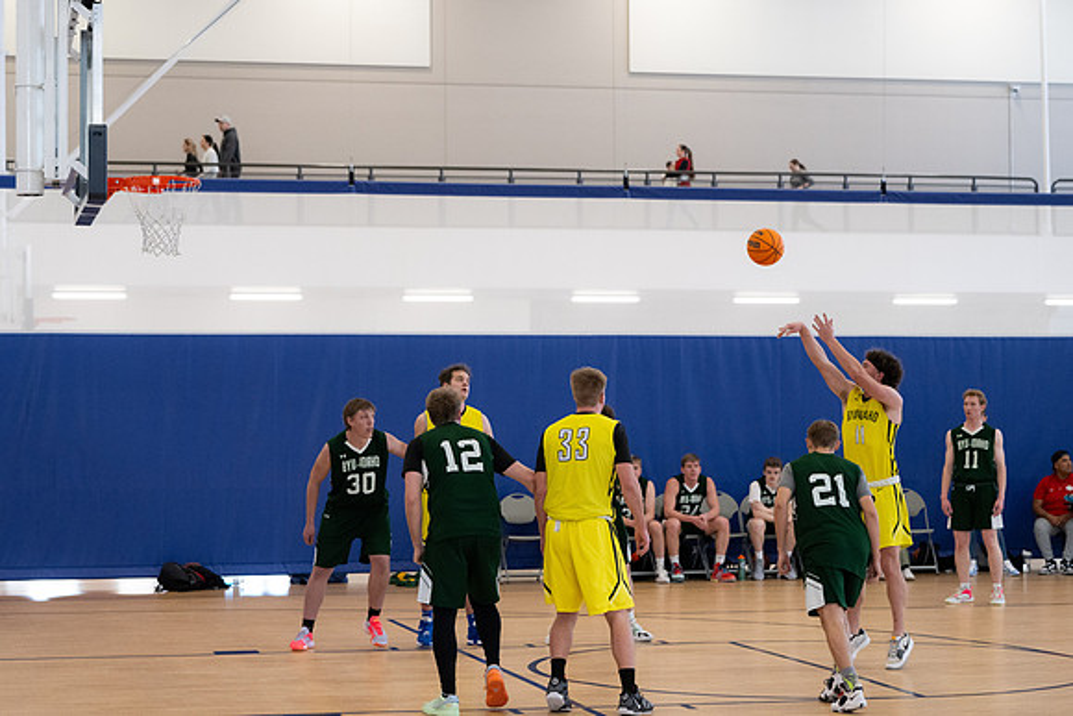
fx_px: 2366
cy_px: 320
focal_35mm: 79
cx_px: 525
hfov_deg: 25.5
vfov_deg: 17.2
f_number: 3.5
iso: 4000
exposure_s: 1/640
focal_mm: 70
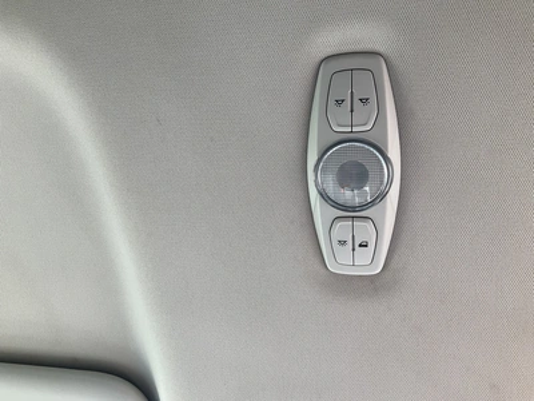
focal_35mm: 29
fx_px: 447
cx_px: 267
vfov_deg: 48.2
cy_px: 200
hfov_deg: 61.7
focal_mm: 3
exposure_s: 1/172
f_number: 1.8
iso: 32
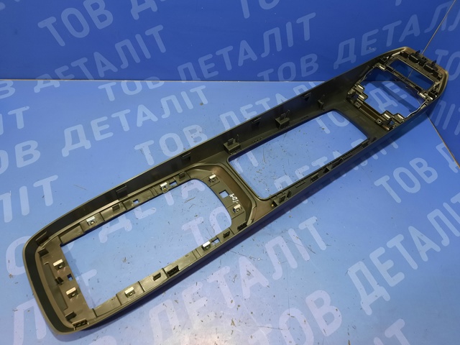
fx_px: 332
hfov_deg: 69.4
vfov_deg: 54.9
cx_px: 230
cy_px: 172
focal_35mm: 25
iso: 320
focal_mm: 4.6
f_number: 2
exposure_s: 1/30
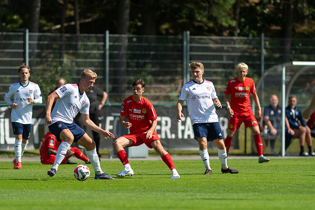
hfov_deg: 4.6
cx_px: 158
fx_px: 3938
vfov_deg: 3.1
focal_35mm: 450
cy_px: 105
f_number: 3.2
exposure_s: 1/2500
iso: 140
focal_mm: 300
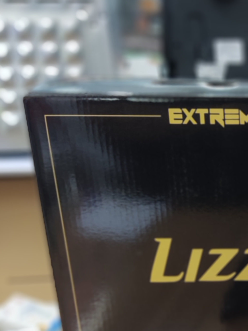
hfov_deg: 17.6
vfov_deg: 24.2
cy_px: 331
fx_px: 736
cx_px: 347
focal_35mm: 77
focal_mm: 4.74
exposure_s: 1/50
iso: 133
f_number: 1.79
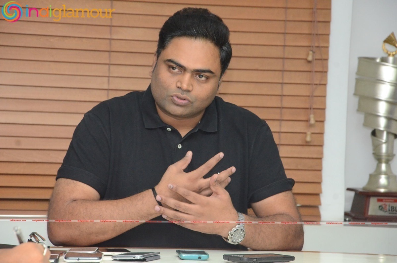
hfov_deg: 13.1
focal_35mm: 158
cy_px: 132
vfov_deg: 8.7
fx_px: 1733
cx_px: 198
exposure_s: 1/125
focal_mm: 105
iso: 4000
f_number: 6.3
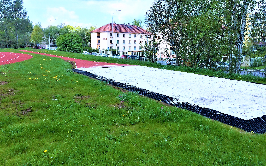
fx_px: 225
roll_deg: -1.6
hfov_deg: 61.2
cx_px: 134
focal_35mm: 31
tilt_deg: -5.7
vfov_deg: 40.4
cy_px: 66
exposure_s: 1/1414
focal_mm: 4.15
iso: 32
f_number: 2.2
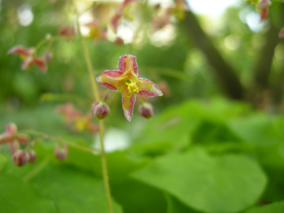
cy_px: 106
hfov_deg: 52.6
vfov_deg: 40.7
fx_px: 287
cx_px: 142
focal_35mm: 35
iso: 64
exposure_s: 1/64.3
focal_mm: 7.5
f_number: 3
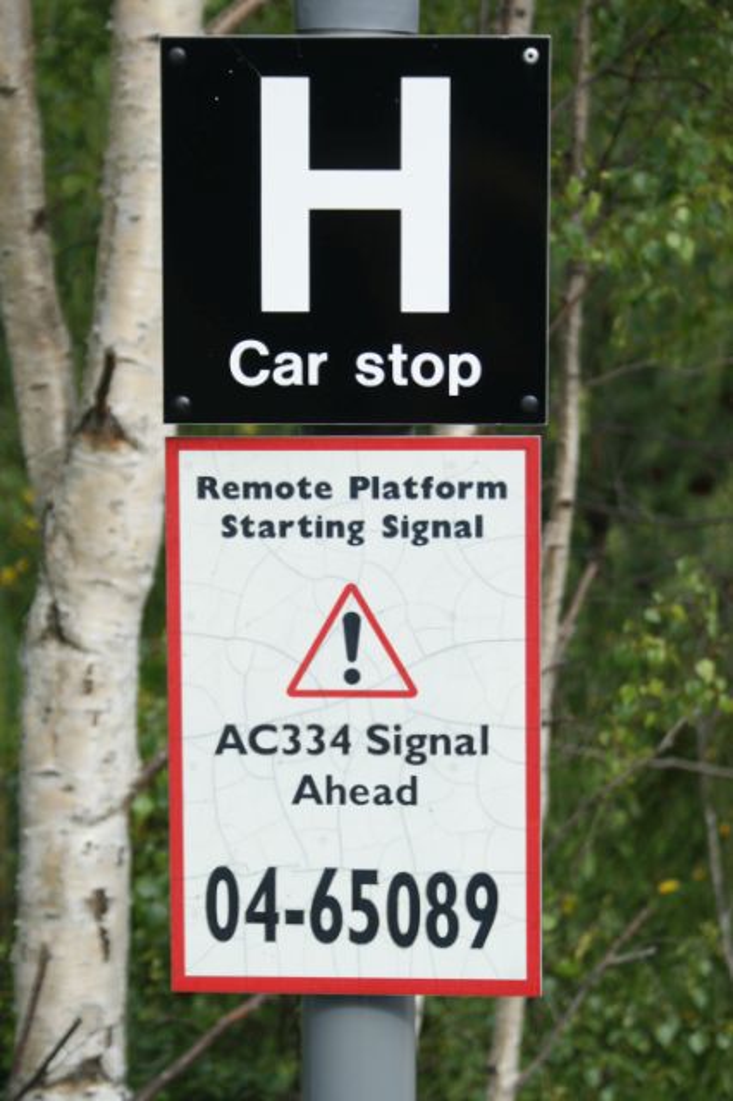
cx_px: 366
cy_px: 550
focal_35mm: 90
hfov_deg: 15.2
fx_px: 2752
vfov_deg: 22.6
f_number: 6.3
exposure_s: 1/125
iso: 100
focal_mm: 60
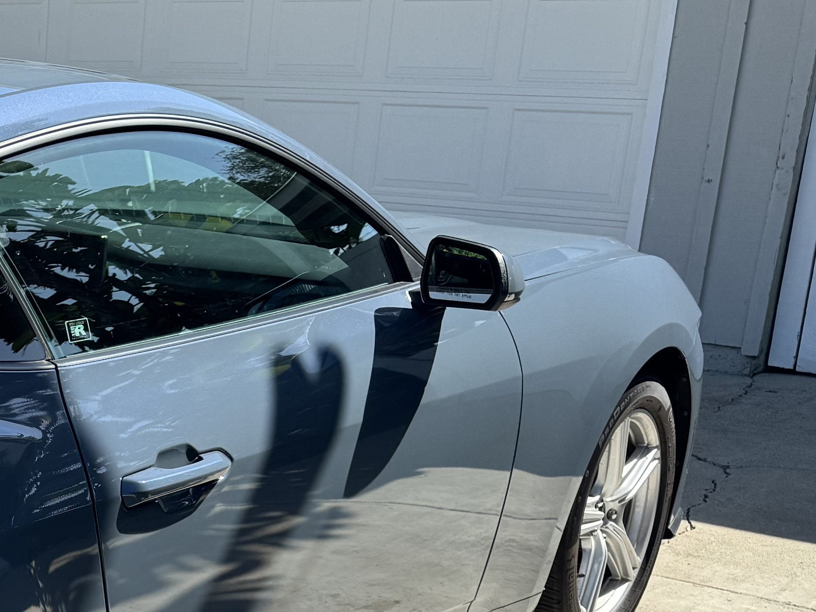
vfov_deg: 20.3
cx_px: -294
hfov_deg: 23.6
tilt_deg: -17.0
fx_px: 1674
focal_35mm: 71
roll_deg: +1.2
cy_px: 555
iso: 80
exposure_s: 1/2174
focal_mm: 6.76
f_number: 1.78
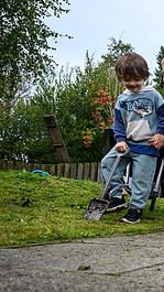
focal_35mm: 55
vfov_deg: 37.7
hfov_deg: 17.1
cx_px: 310
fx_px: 425
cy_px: 174
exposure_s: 1/320
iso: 1000
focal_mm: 24
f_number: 4.5
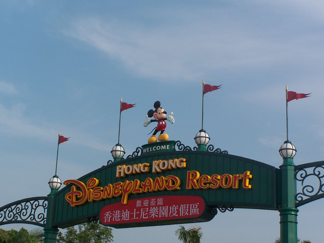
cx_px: 162
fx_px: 702
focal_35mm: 75
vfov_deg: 19.6
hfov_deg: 26.0
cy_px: 122
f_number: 6.3
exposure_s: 1/350
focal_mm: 12.4
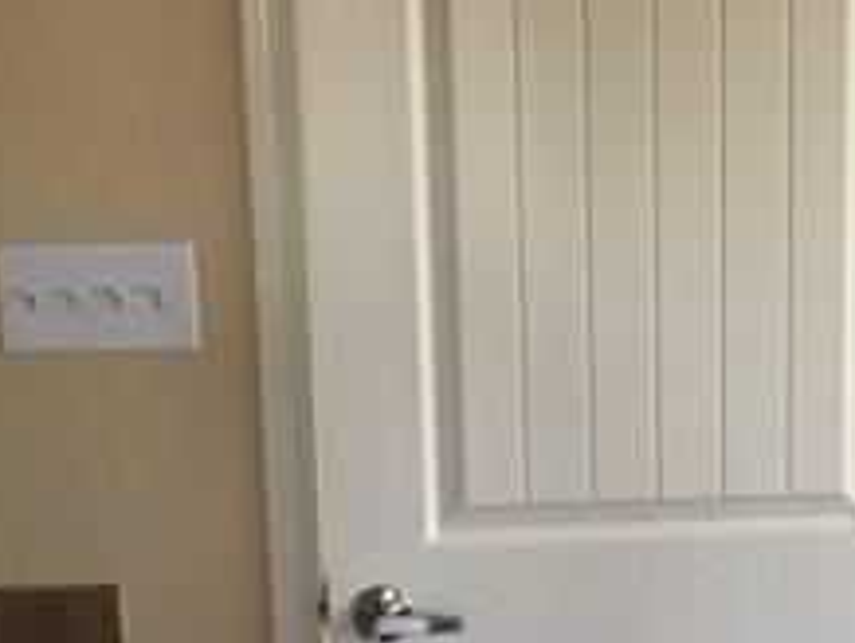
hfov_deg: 22.6
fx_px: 2102
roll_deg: +0.5
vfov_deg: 17.3
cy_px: 490
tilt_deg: -13.3
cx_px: 726
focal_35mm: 85
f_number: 2.2
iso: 100
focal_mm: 4.15
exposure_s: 1/15
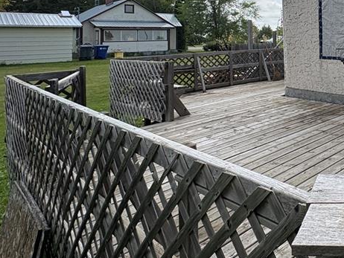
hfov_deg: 45.7
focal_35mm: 31
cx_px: 367
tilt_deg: -0.2
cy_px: 29
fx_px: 308
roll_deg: +1.7
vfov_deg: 42.0
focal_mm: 2.22
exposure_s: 1/1600
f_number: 2.2
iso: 64
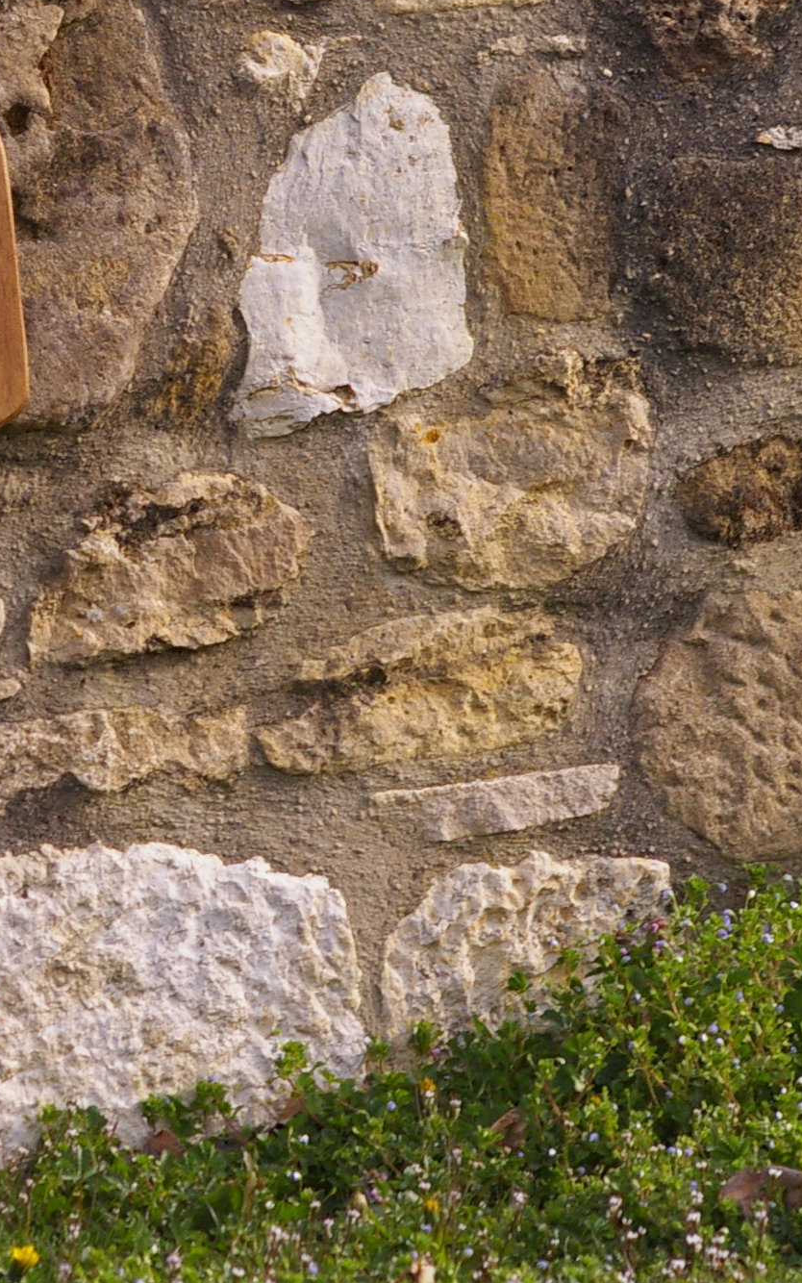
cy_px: 368
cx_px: -133
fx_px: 16019
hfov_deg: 2.9
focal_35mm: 458
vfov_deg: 4.6
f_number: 6.7
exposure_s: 1/500
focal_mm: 133
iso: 400
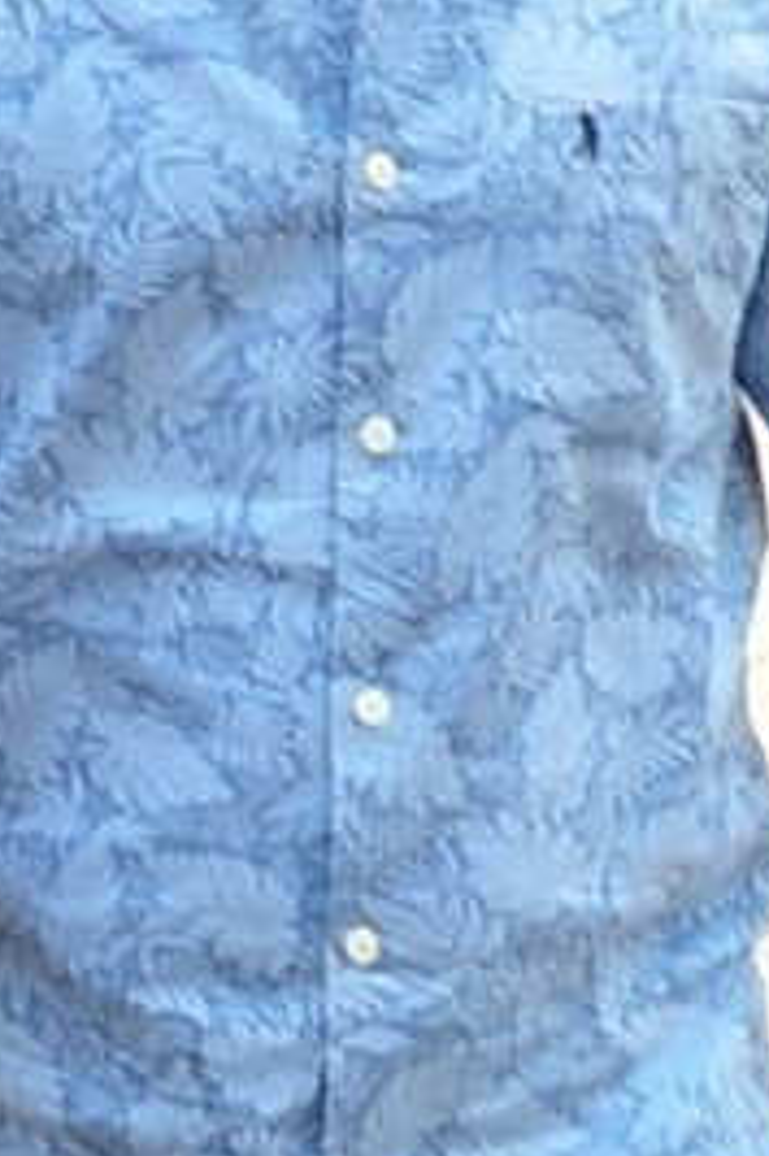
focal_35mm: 254
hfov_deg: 5.3
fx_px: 8161
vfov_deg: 8.1
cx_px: -799
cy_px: 1036
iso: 500
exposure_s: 1/125
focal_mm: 25
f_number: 9
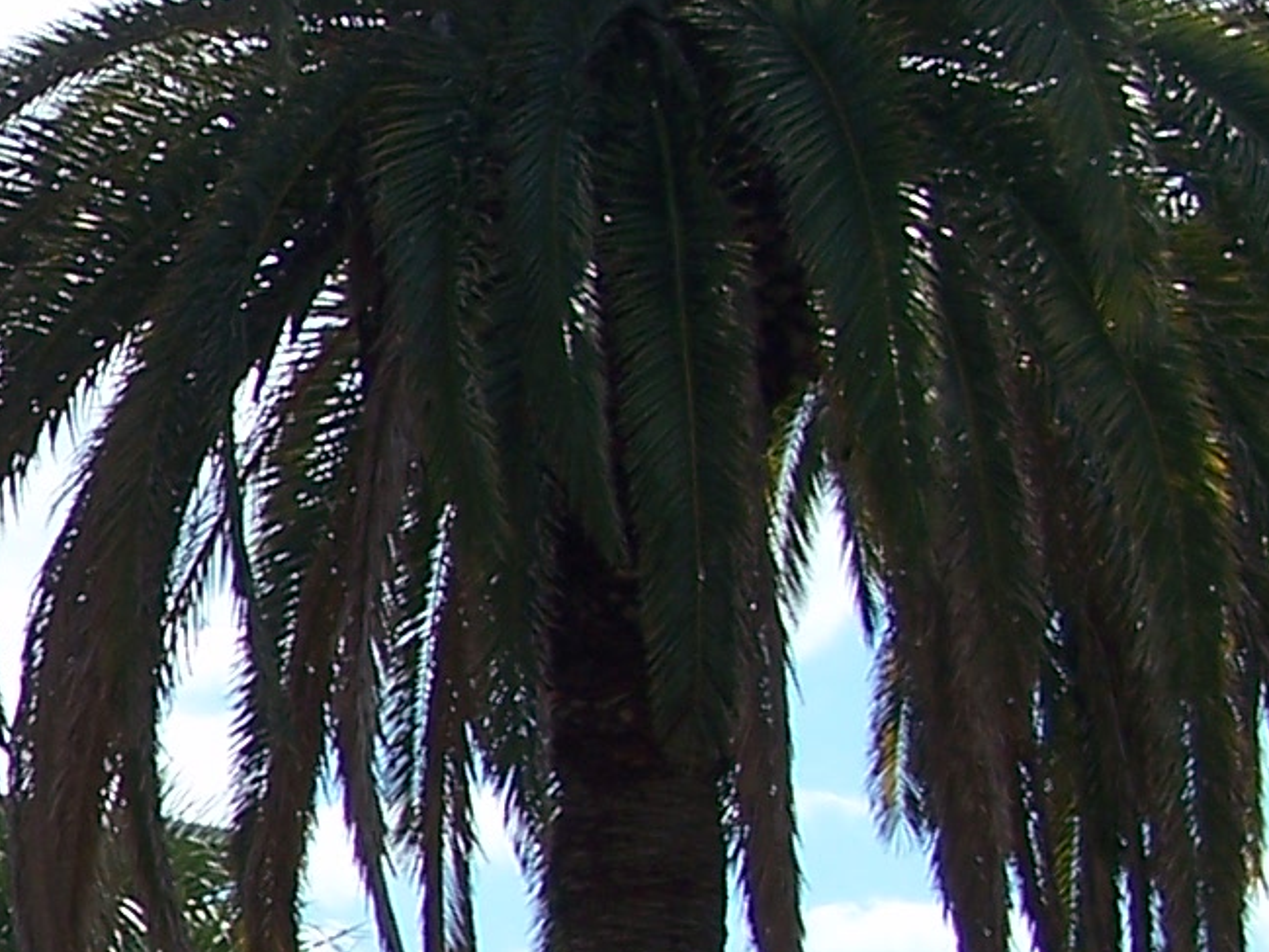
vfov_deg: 7.9
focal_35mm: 186
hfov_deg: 9.4
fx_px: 6820
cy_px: 1151
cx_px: -1885
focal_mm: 7.8
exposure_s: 1/640
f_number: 4
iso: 64
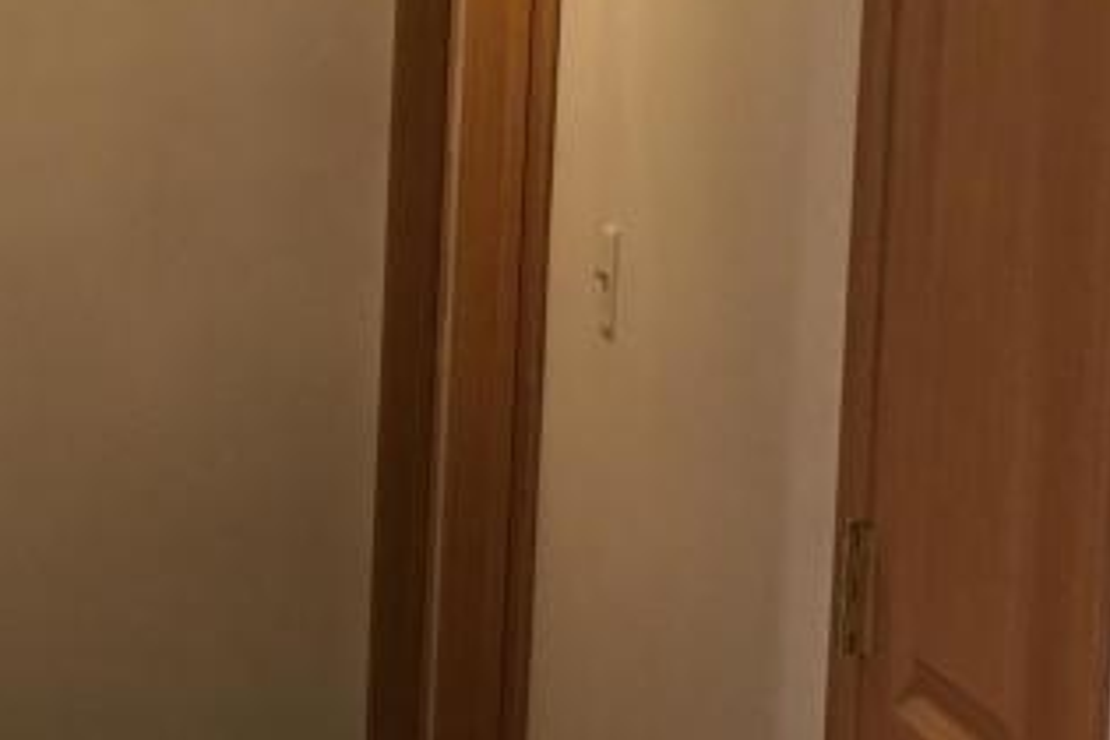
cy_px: 349
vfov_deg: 14.0
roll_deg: -2.8
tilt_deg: -3.1
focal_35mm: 98
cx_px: 271
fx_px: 3021
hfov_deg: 20.6
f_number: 2.2
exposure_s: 1/15
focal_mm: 4.15
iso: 100
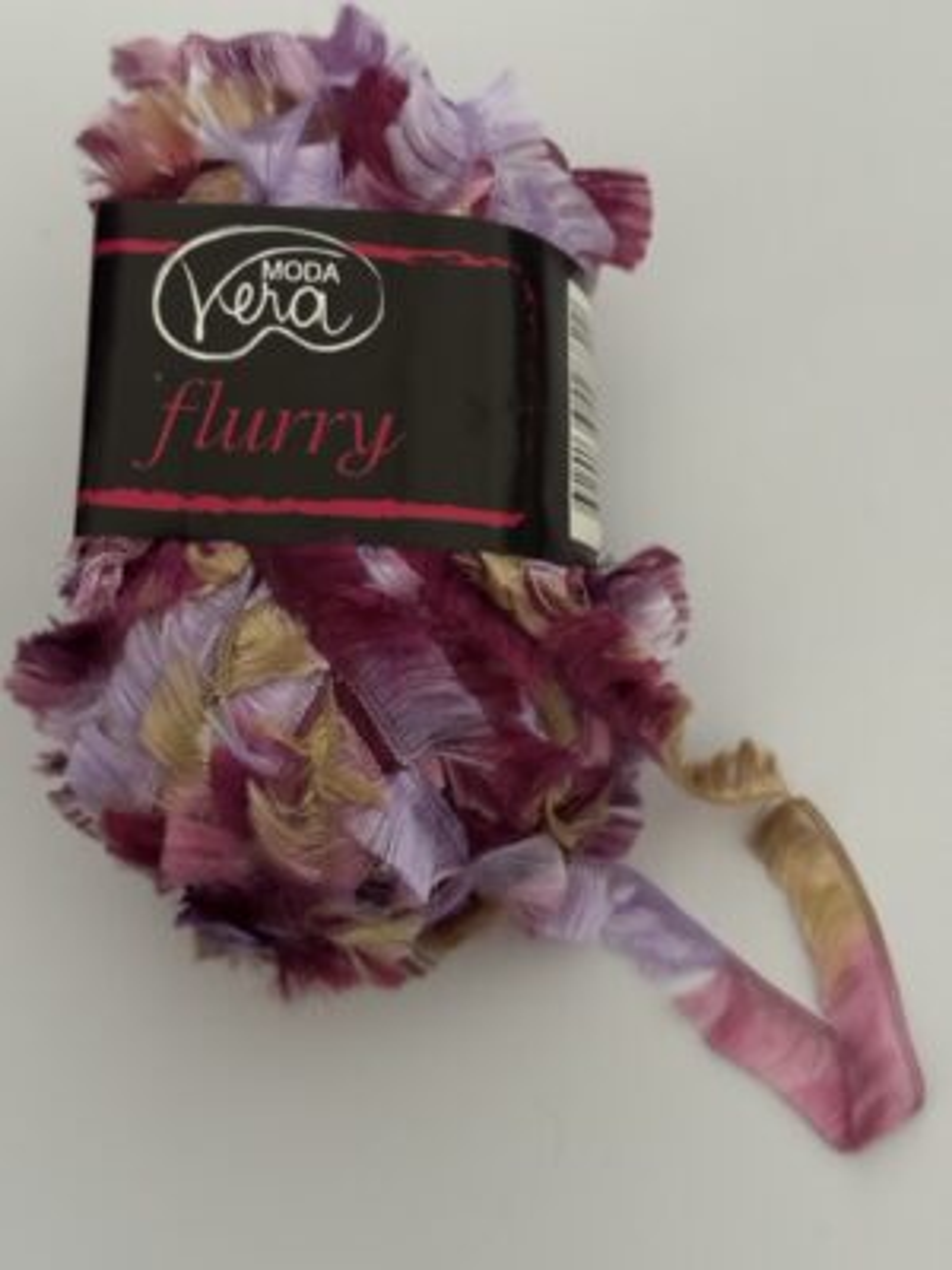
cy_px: 635
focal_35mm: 48
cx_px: 476
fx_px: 1760
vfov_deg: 39.7
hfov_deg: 30.3
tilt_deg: -80.0
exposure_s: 1/30
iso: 800
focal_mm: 6.76
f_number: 1.78
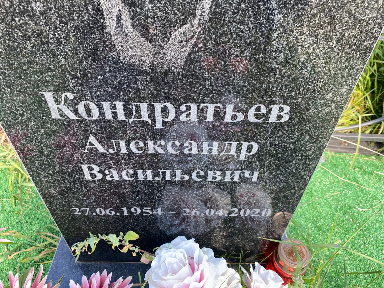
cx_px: 192
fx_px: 288
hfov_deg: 67.3
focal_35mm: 26
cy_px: 144
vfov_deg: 53.1
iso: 32
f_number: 1.8
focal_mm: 4.25
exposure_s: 1/127
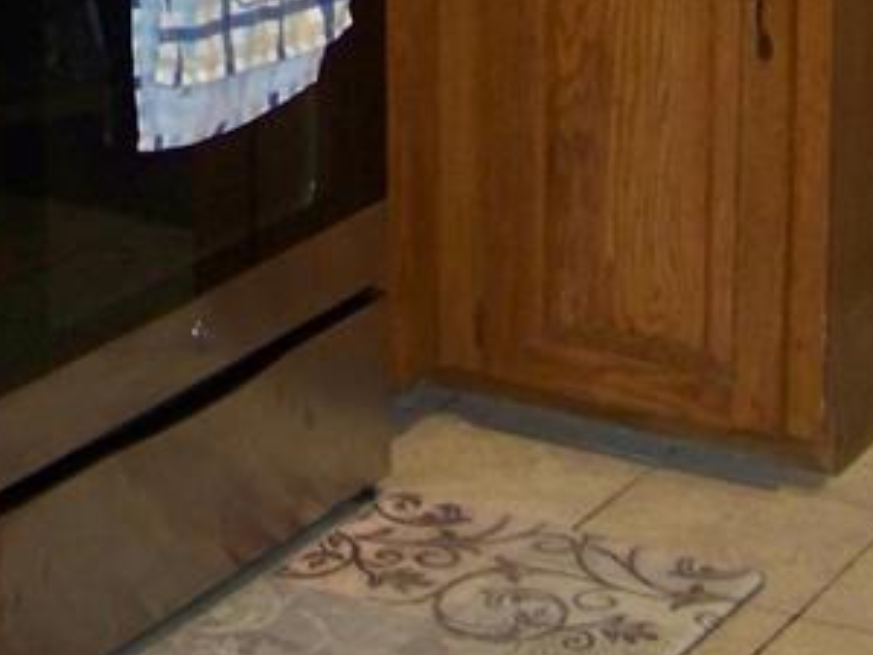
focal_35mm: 123
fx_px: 3102
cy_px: -431
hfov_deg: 15.9
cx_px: 192
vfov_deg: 11.4
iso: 200
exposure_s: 1/30
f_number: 2.8
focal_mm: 5.85
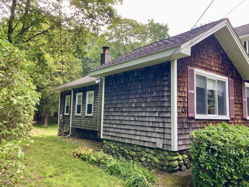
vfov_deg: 49.7
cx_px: 124
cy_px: 94
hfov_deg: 63.4
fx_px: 201
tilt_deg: +7.2
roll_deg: -1.7
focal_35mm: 28
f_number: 1.8
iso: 25
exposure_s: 1/121
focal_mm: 3.99
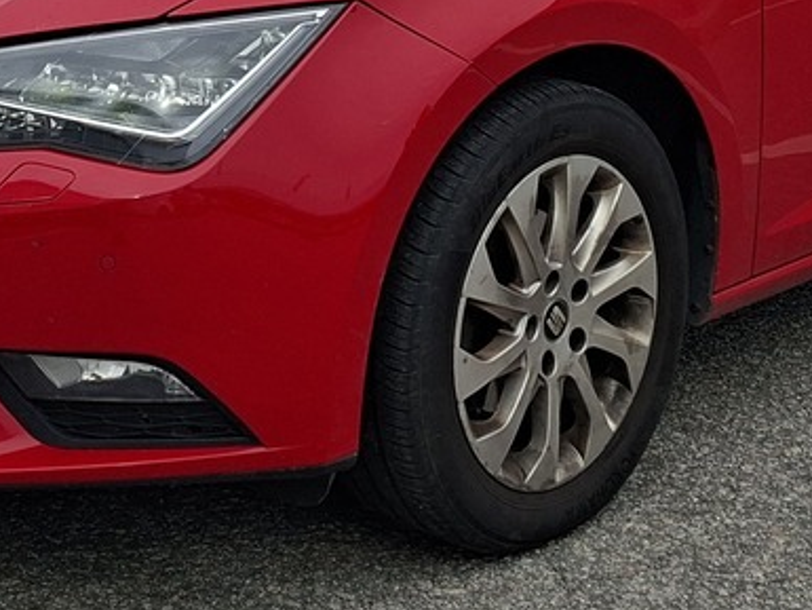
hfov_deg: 22.7
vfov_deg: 16.7
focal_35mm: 86
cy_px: -57
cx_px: 285
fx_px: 2018
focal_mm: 5.54
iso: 50
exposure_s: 1/1087
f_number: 1.8
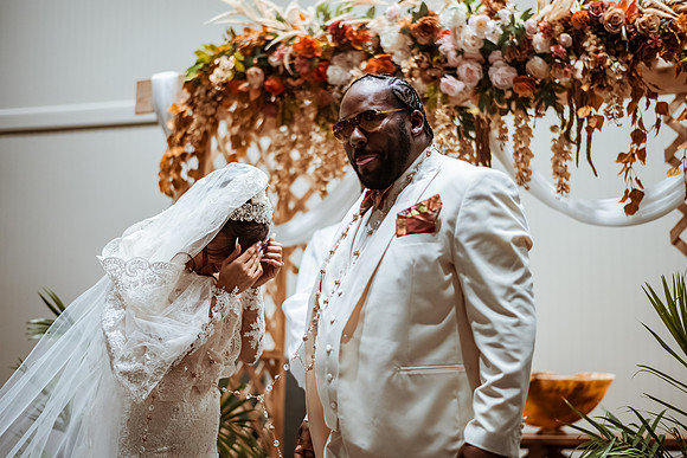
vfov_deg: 23.4
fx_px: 1107
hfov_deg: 34.5
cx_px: 344
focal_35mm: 58
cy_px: 229
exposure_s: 1/800
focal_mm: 58
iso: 800
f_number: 1.4
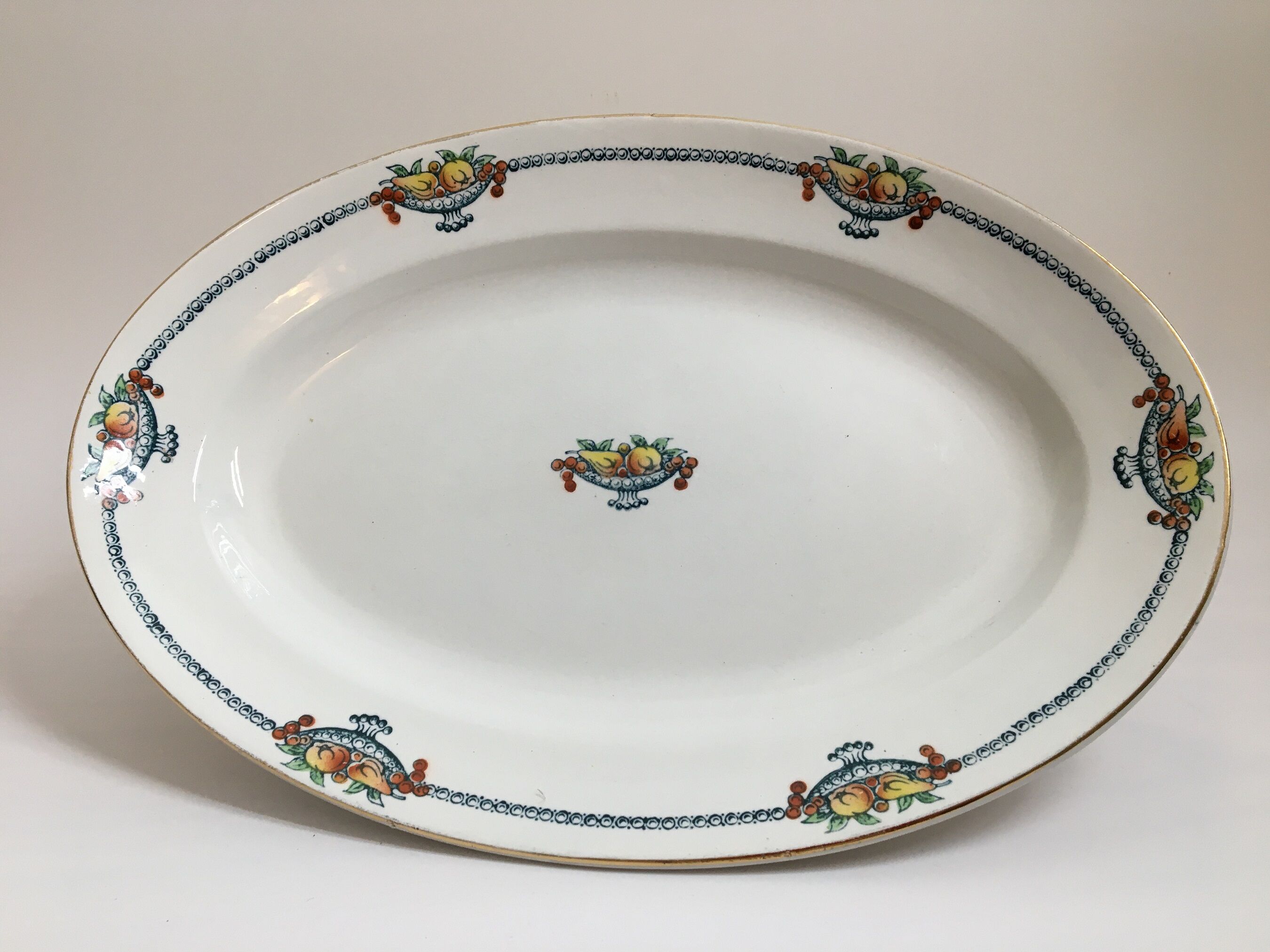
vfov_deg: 48.2
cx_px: 635
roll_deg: -0.5
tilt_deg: -20.8
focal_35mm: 29
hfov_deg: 61.7
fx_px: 1064
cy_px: 476
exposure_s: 1/33
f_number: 2.2
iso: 25
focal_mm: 4.15
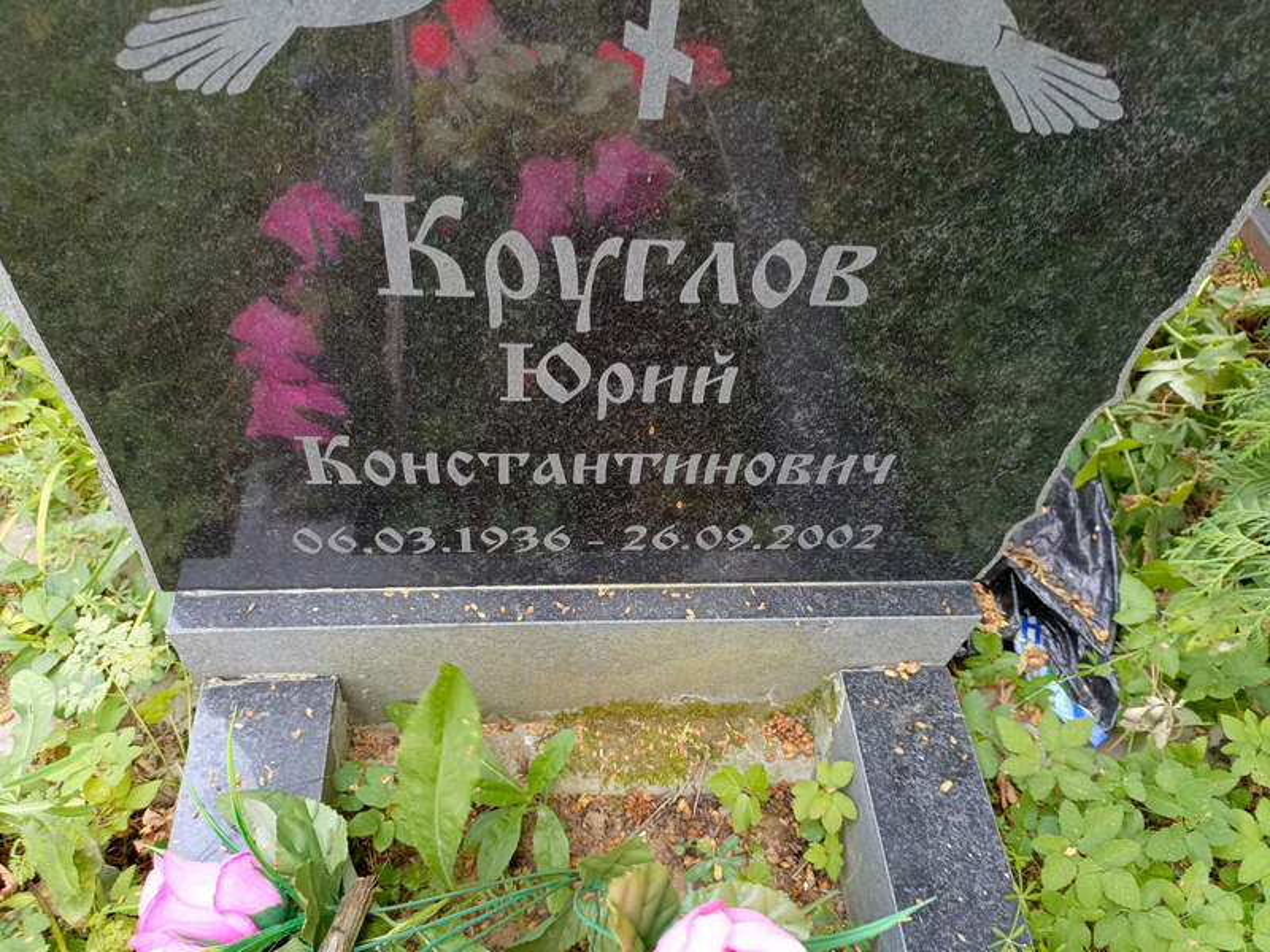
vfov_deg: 54.9
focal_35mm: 25
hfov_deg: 69.4
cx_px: 635
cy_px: 476
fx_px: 917
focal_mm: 4.76
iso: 173
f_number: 1.69
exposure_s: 1/50
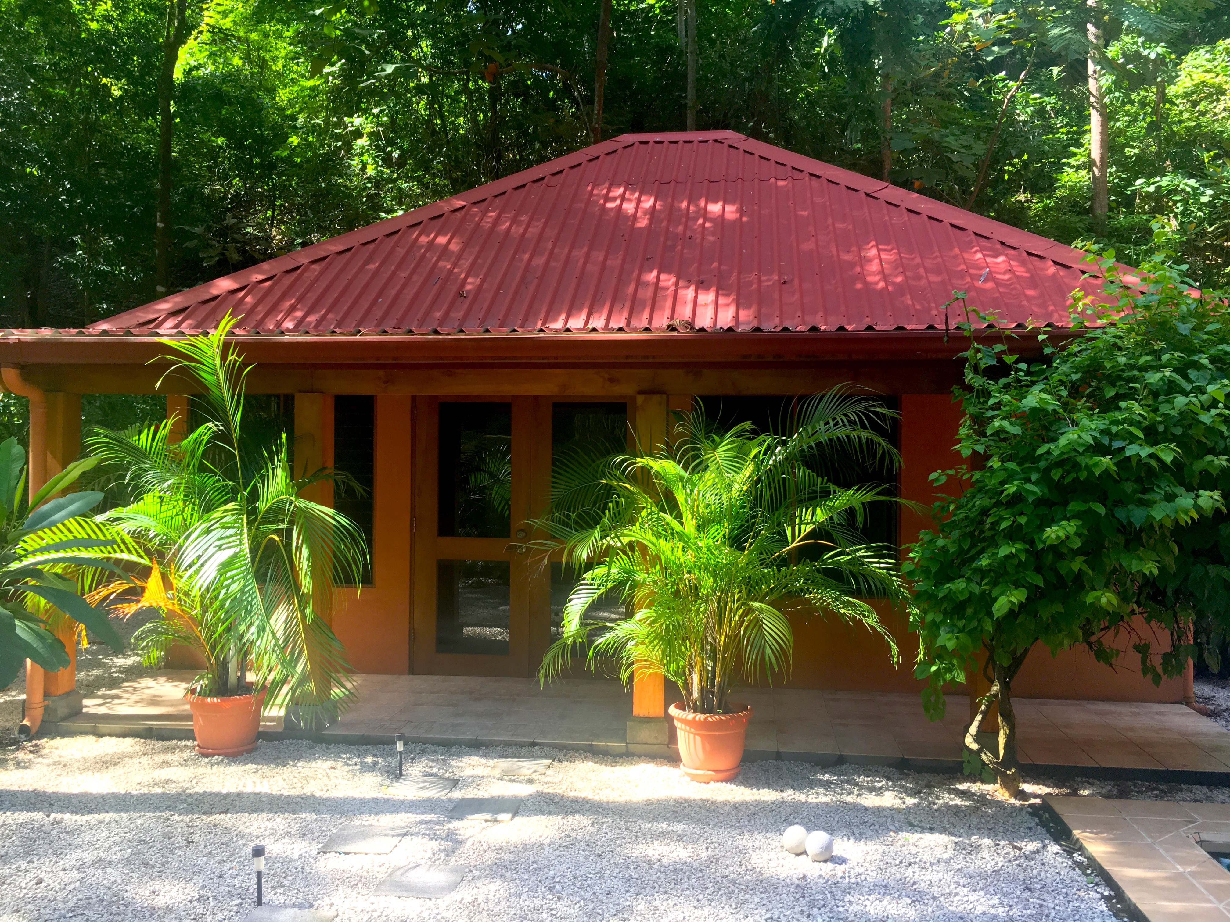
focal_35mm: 29
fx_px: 1030
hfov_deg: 61.7
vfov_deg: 48.2
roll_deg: -0.4
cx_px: 615
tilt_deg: +0.3
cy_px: 461
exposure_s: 1/120
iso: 40
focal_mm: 4.15
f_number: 2.2
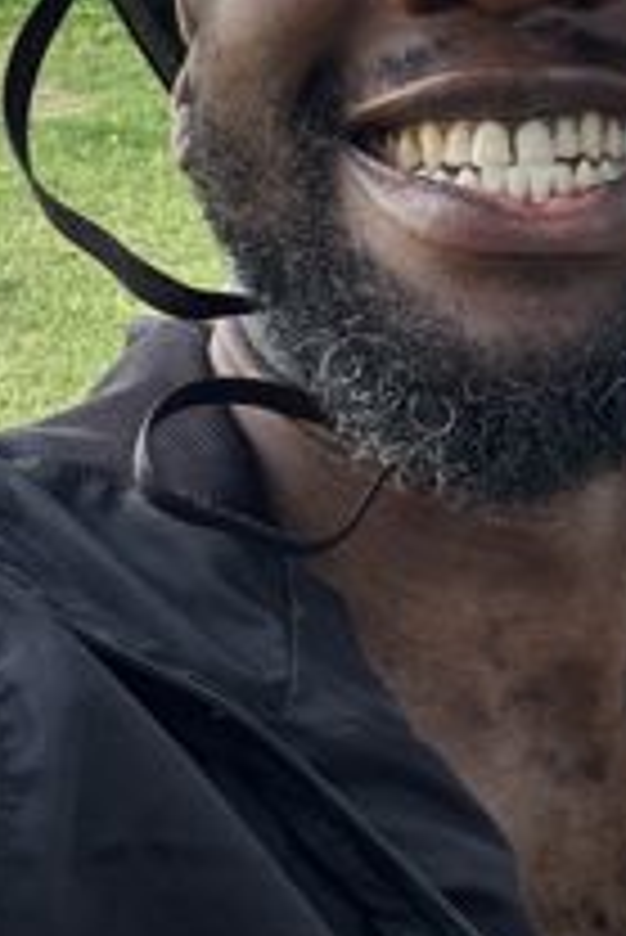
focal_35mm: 88
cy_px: 227
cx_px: 459
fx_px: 2291
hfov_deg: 15.5
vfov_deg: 22.9
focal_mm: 2.69
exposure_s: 1/60
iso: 80
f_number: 1.9
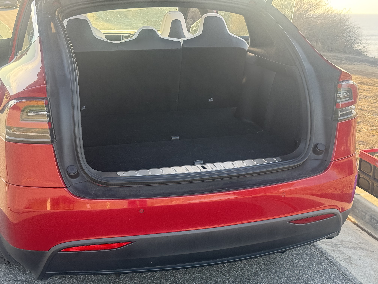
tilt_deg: -11.9
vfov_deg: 30.3
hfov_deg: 39.7
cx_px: 189
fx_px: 524
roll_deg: -0.6
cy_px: 142
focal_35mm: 48
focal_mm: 6.76
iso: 80
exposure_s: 1/276
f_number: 1.78
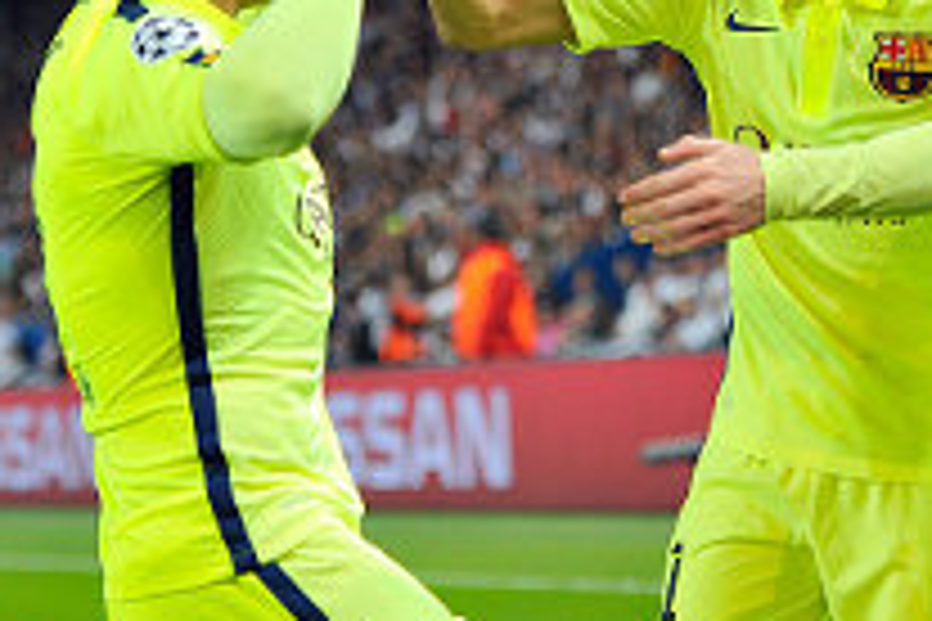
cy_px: 220
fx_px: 4608
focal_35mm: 178
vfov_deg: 7.7
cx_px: 765
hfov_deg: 11.5
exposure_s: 1/800
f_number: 2.8
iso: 1600
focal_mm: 80
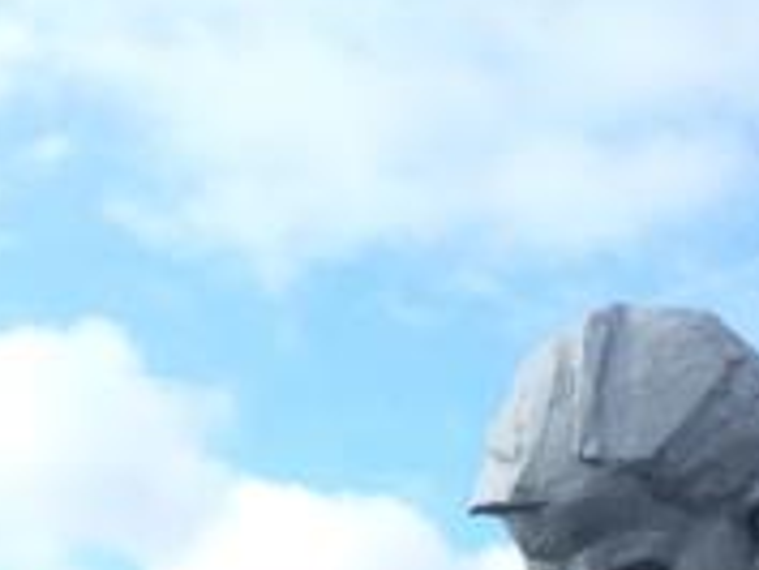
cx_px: 309
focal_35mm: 76
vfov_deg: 18.5
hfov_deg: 25.6
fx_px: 1668
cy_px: 669
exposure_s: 1/1244
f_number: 2.2
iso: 32
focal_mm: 4.12
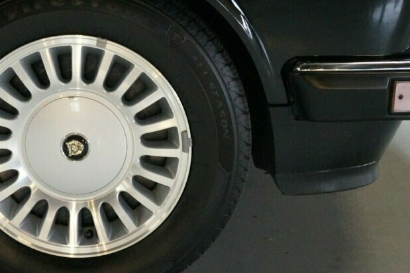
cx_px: 117
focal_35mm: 64
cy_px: 55
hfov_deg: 31.0
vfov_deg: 21.0
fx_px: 728
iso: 3200
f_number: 3.5
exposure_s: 1/100
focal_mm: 22
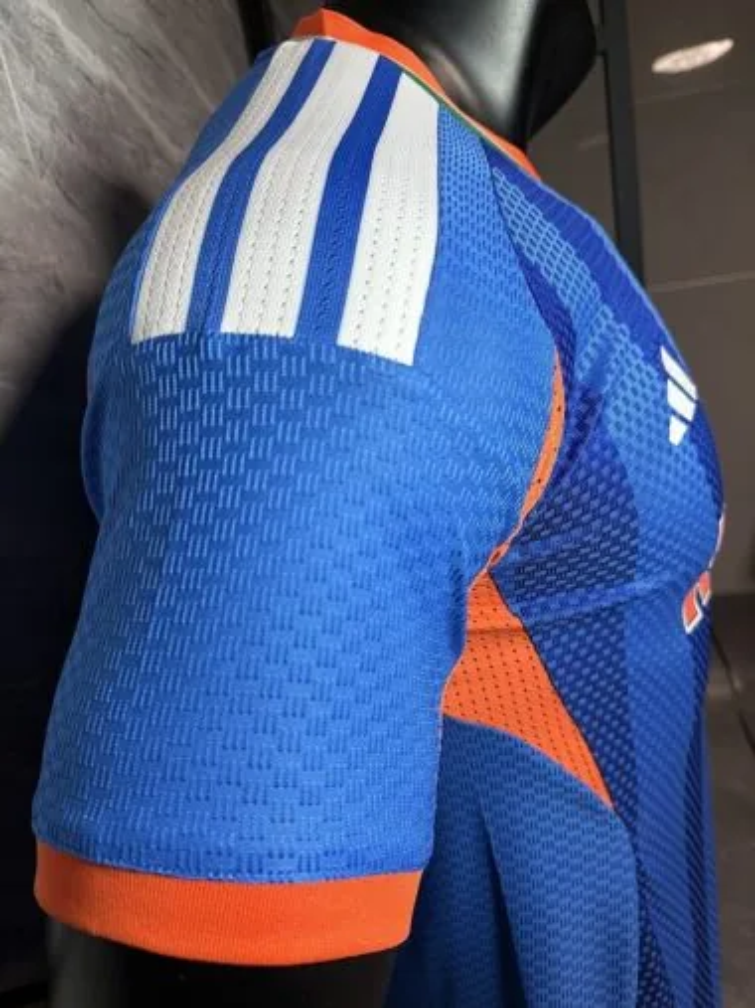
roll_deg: +9.8
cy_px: 504
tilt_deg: -18.5
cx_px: 378
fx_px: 698
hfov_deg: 56.8
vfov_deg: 71.6
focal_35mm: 24
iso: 160
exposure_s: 1/100
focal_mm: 6.76
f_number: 1.78
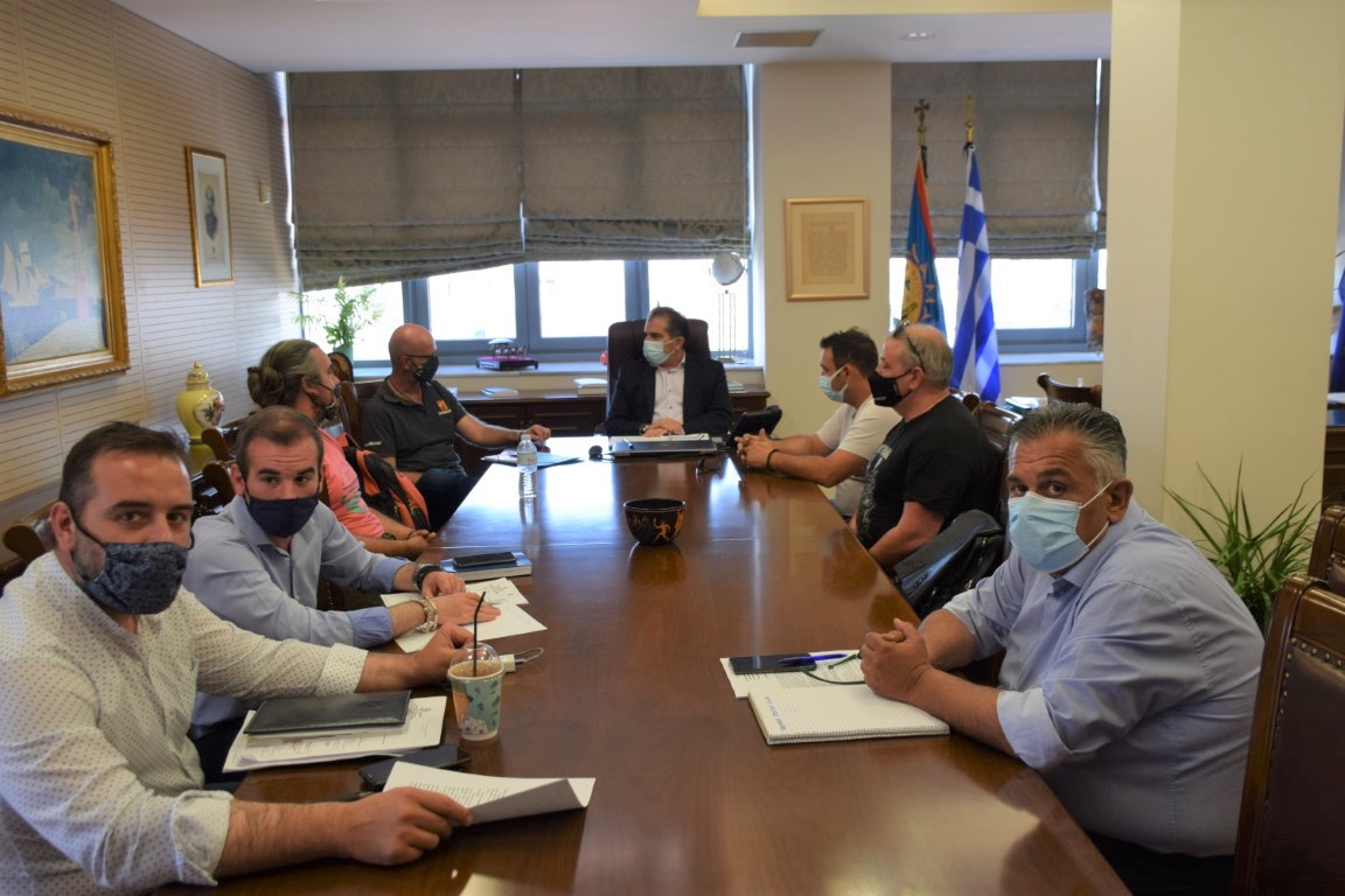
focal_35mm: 33
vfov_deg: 40.0
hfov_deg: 57.2
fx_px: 1233
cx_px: 672
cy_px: 448
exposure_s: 1/100
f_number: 5
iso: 400
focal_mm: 22
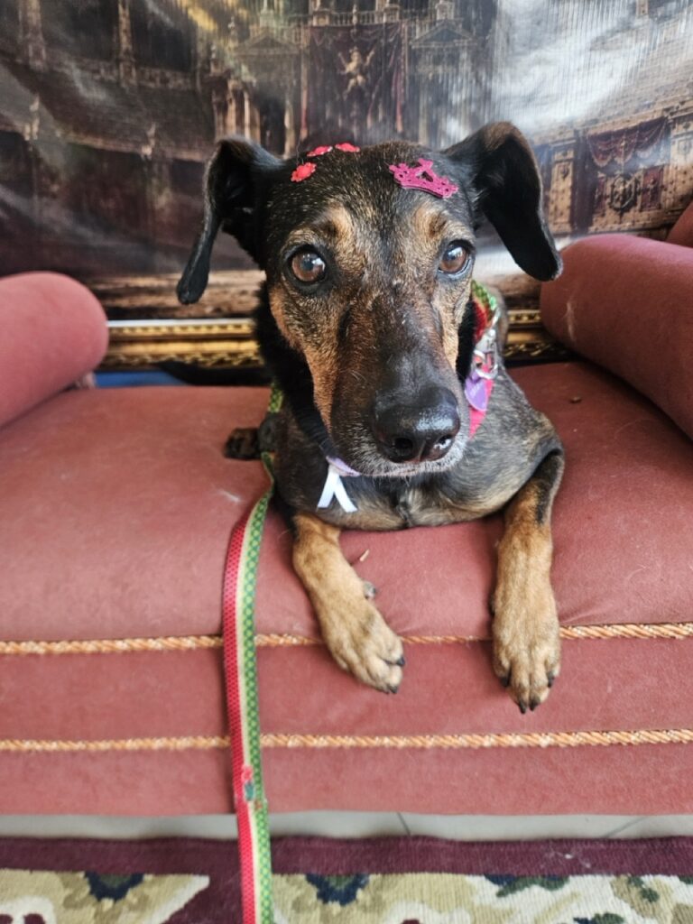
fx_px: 614
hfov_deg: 58.9
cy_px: 462
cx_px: 346
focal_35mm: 23
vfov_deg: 73.9
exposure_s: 1/240
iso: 400
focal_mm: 5.4
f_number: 1.8
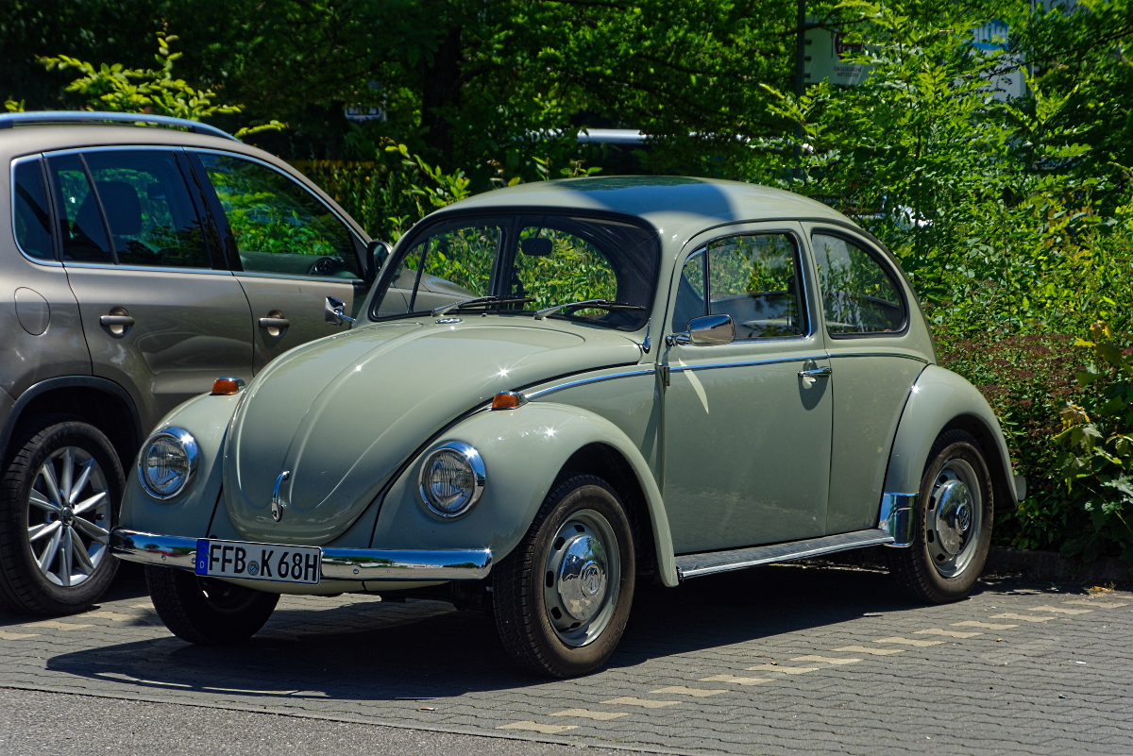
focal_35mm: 135
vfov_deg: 10.2
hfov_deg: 15.2
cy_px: 378
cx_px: 566
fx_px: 4250
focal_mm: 135
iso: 140
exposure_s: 1/320
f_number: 11
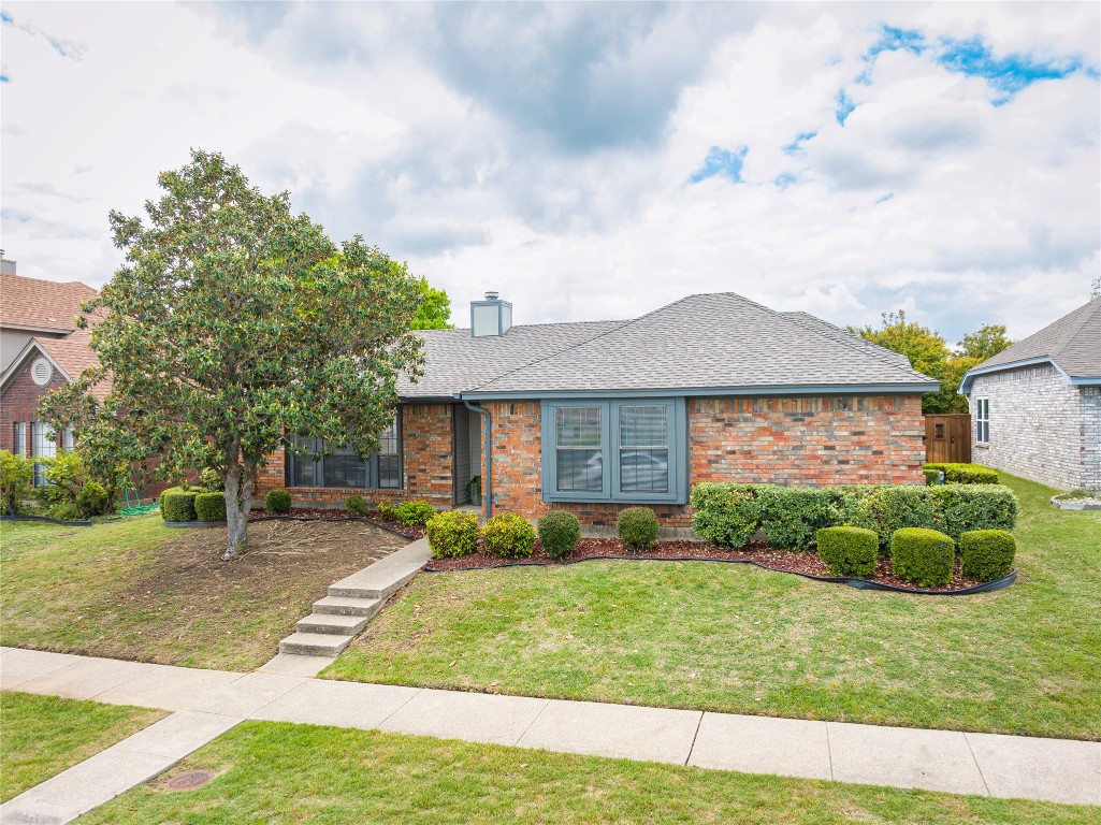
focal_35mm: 24
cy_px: 412
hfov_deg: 71.6
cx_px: 550
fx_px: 763
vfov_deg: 56.8
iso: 100
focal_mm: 12.29
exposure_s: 1/120
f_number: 7.1
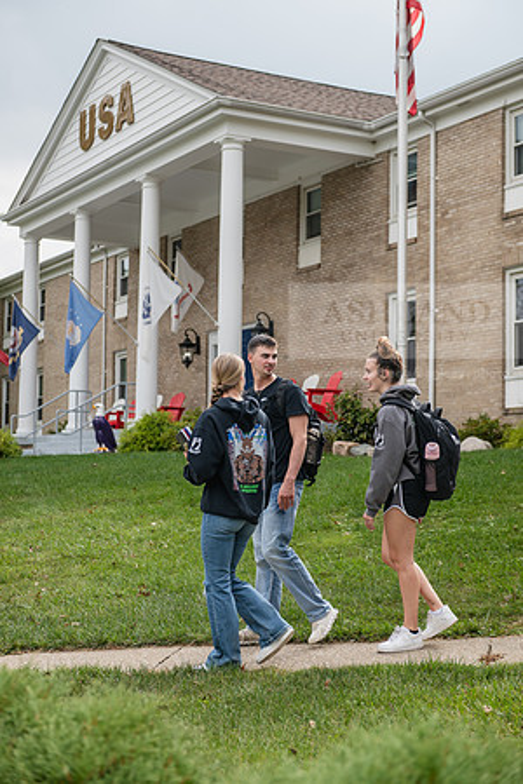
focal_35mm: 62
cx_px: 262
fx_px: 1351
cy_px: 392
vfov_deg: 32.4
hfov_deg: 21.9
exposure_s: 1/800
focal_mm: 62
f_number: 3.5
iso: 200
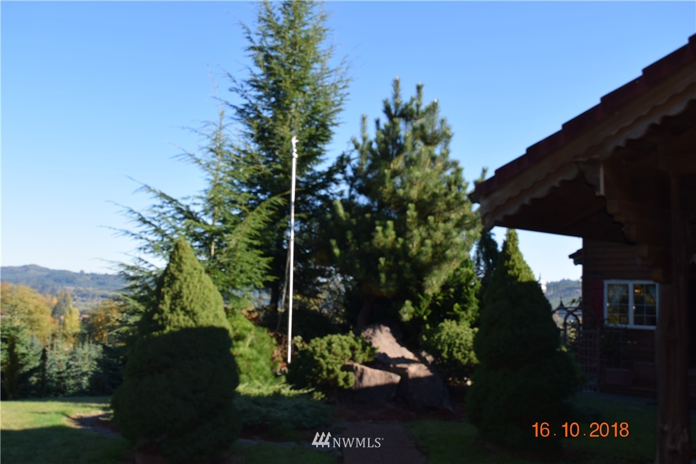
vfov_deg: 36.9
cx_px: 348
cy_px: 232
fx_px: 696
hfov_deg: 53.1
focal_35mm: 36
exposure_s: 1/200
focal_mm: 24
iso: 100
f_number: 7.1
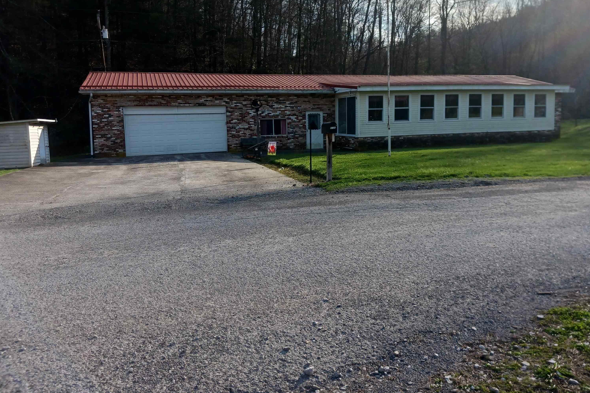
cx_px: 294
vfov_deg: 44.8
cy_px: 168
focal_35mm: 29
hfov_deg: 63.7
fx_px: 475
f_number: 1.8
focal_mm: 4
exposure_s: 1/159
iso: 20
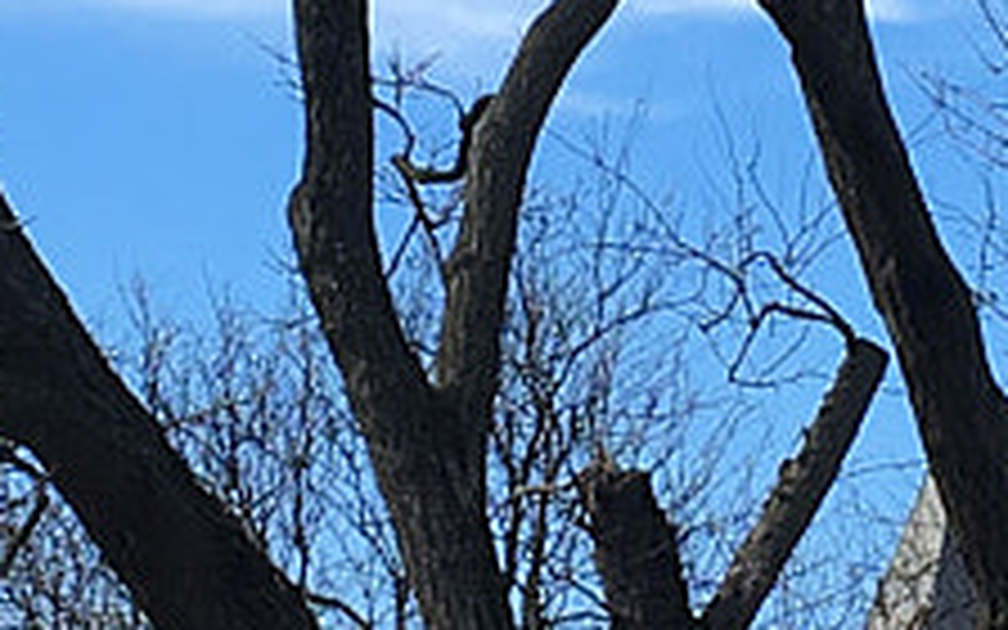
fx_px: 6044
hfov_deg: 9.5
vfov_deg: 6.0
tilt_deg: +12.6
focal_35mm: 220
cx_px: 796
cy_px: 99
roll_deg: -2.9
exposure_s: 1/905
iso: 25
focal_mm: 4.15
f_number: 2.2
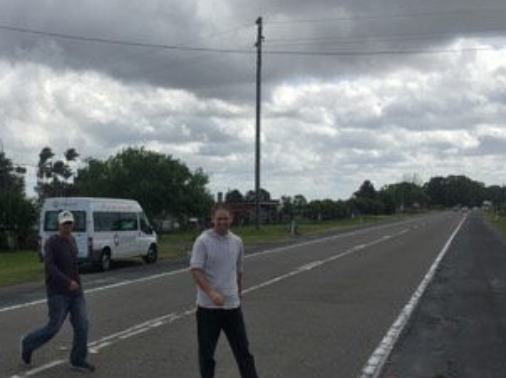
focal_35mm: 50
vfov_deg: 28.8
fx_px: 730
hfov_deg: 37.5
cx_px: 144
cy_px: 264
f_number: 2.2
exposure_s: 1/2475
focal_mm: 4.15
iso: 32
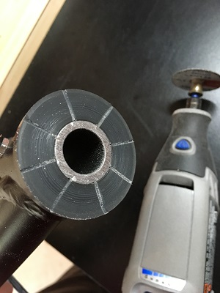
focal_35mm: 29
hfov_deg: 48.2
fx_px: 246
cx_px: 110
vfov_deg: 61.7
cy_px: 146
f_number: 2.2
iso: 200
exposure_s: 1/15
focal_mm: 4.15
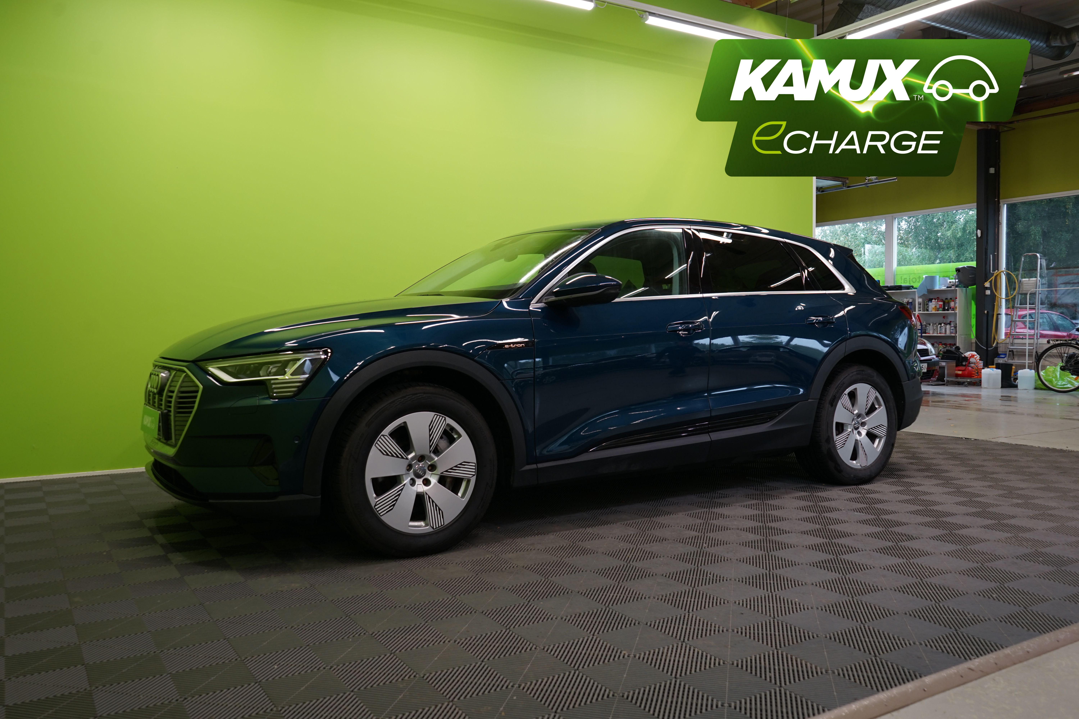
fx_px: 839
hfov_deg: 65.5
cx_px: 540
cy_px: 360
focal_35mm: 28
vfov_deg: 46.4
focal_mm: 28
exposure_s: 1/30
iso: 400
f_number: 5.6
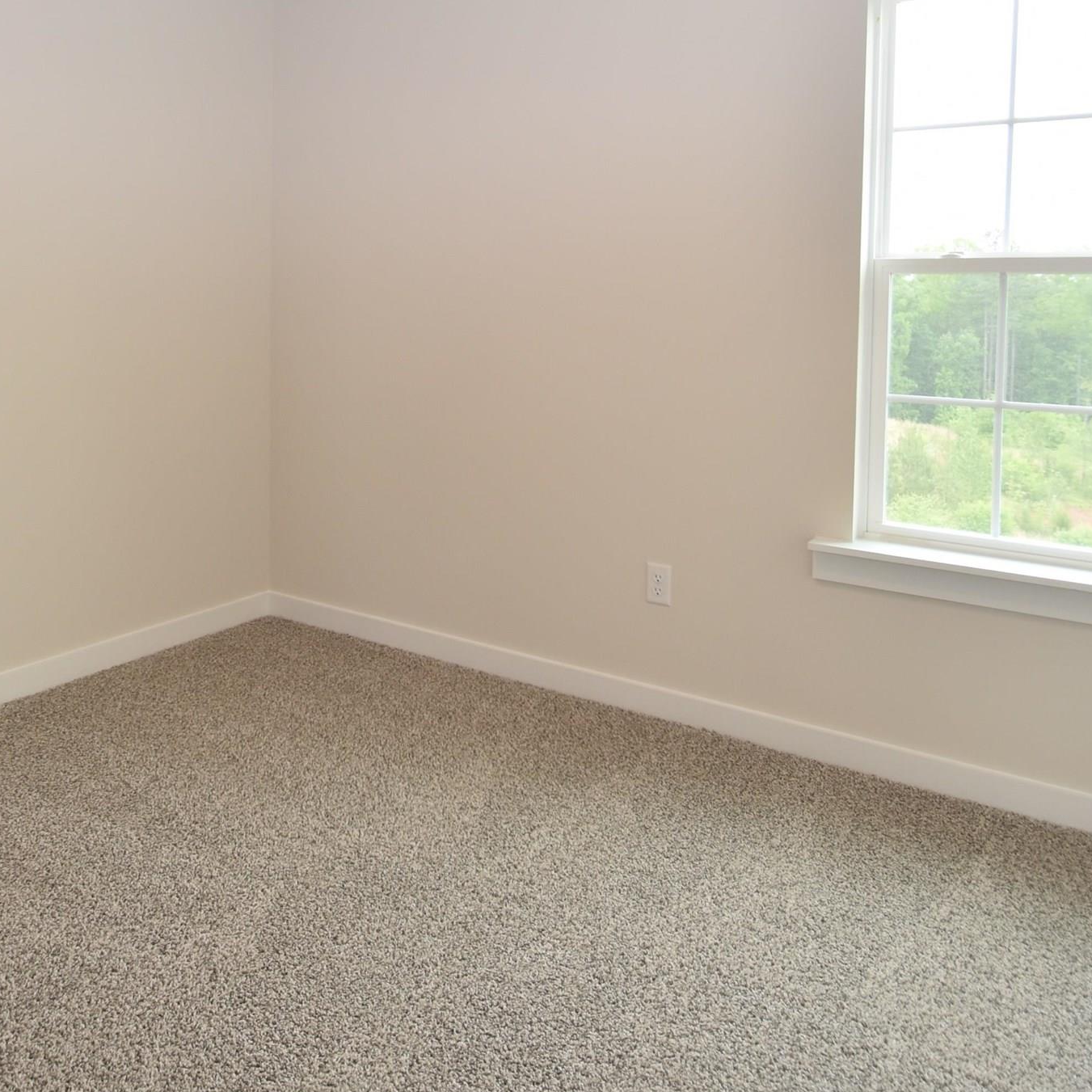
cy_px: 298
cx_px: 384
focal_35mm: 29
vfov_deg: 53.6
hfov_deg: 54.7
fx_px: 1035
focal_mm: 10
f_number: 4.5
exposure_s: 1/80
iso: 200
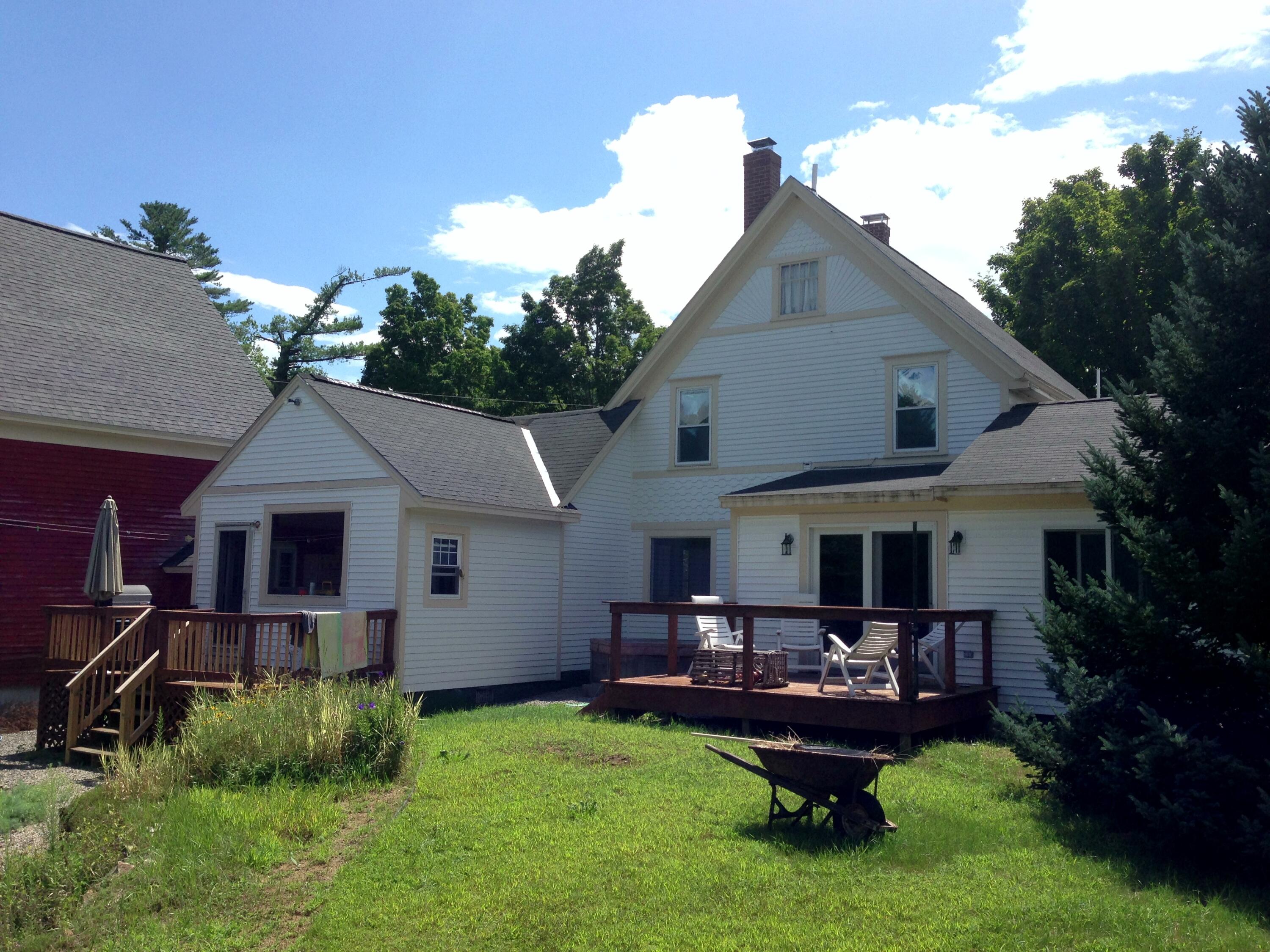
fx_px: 1211
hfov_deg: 55.4
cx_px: 635
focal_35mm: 33
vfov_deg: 42.9
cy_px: 476
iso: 50
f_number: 2.4
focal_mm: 4.13
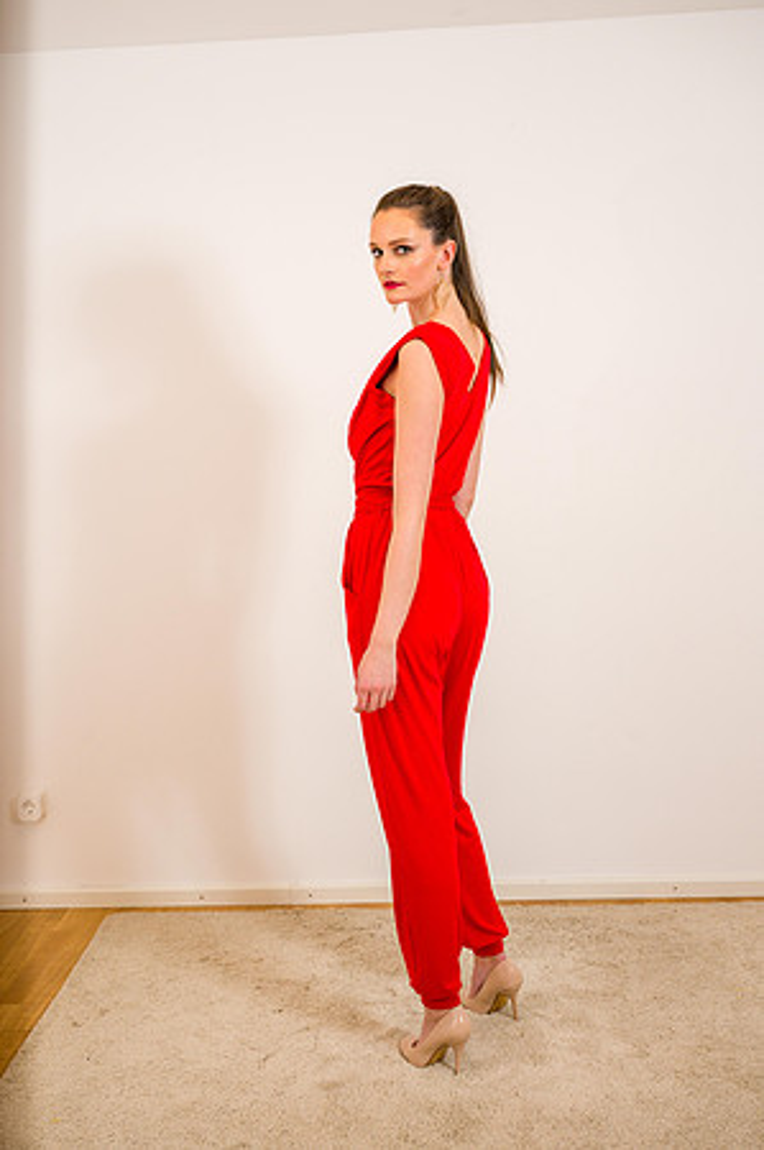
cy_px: 575
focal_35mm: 40
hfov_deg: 33.3
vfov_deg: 48.5
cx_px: 382
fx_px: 1276
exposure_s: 1/250
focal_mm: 40
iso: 500
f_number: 6.3
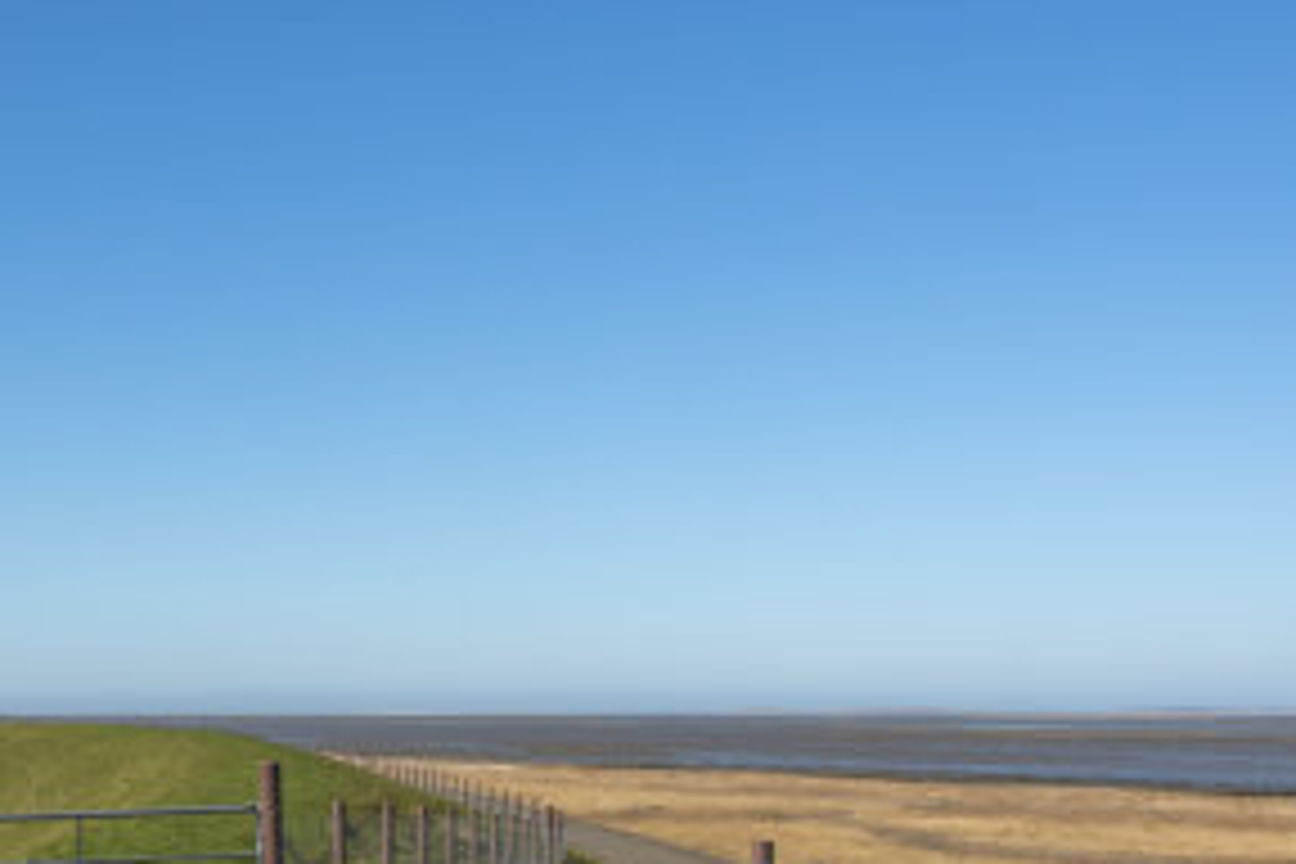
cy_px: 583
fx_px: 2448
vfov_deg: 19.9
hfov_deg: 28.4
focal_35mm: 68
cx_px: 108
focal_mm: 32
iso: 200
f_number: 22
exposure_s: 1/100
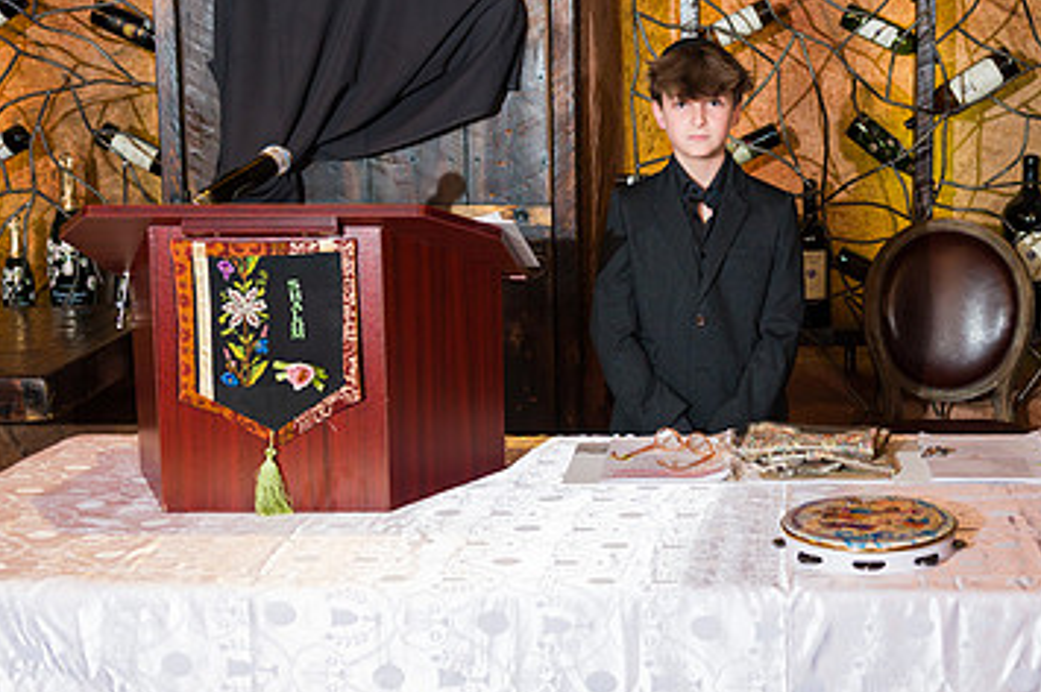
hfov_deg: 33.0
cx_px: 827
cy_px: 274
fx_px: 1704
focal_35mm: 59
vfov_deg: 22.9
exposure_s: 1/200
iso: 1000
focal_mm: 35
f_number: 5
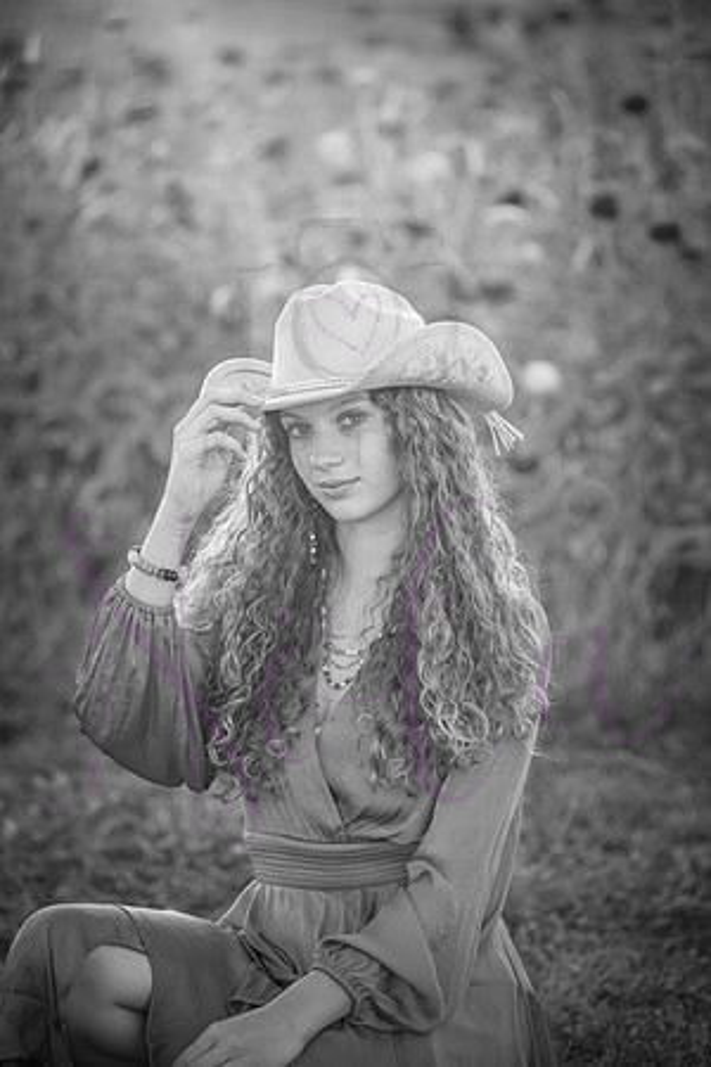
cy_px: 534
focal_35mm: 145
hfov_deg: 9.5
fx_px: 4295
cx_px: 356
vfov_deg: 14.2
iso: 1250
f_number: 4
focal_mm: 145
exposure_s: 1/320
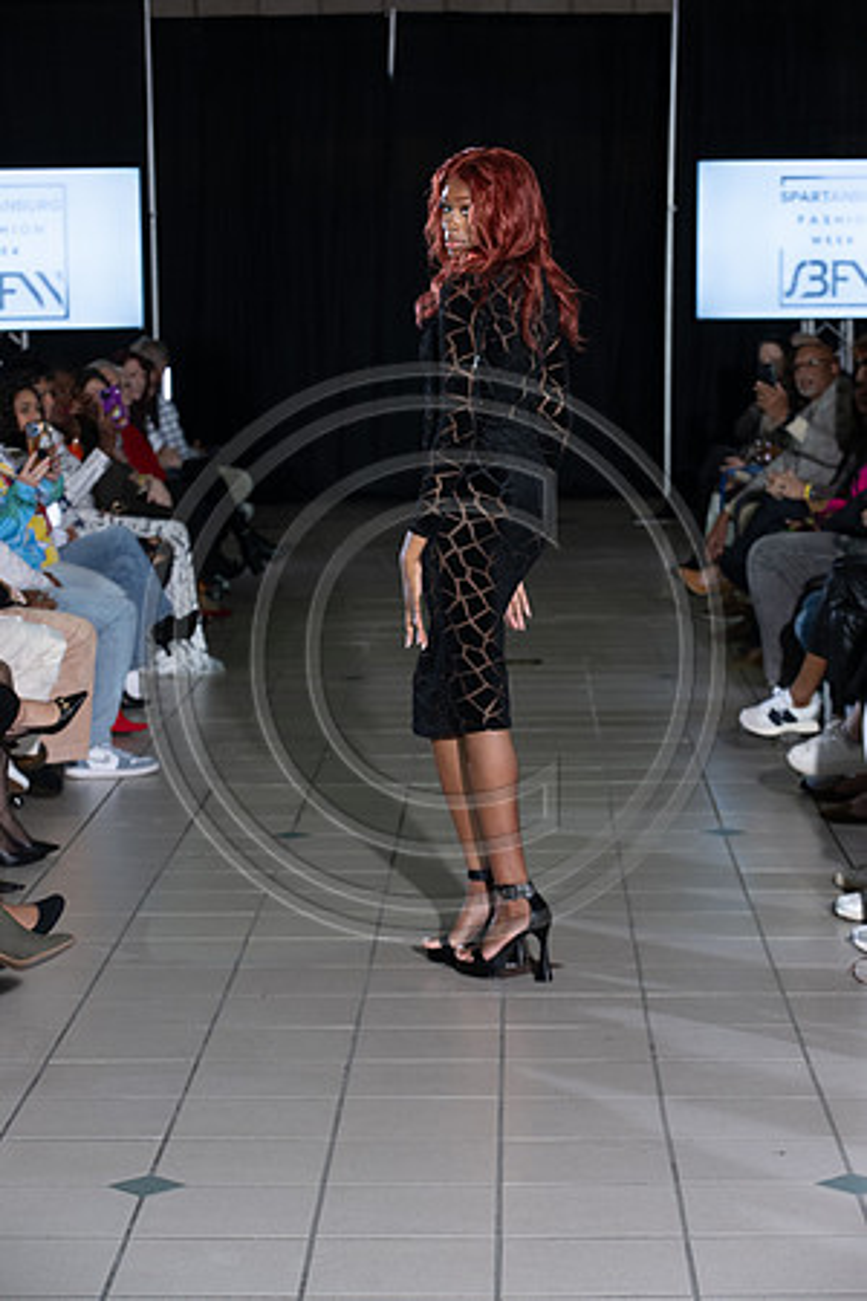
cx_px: 434
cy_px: 650
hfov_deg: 14.9
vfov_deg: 22.1
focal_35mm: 92
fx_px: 3323
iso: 1250
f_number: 5.6
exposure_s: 1/160
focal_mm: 92
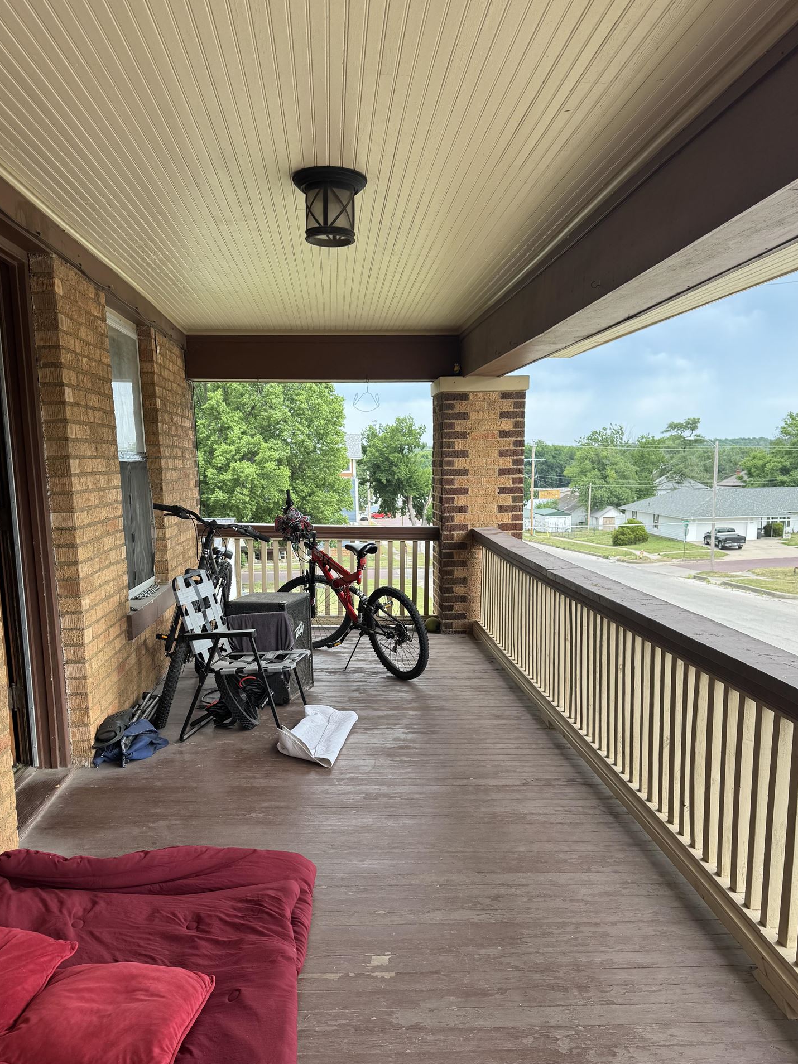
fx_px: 891
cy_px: 633
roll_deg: +1.5
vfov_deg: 61.2
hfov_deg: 48.2
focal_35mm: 29
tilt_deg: -9.6
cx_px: 395
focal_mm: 6.76
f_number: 1.78
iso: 80
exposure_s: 1/318
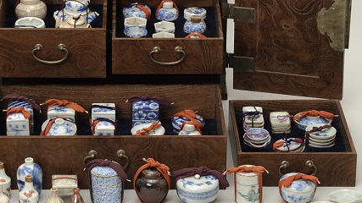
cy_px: 65
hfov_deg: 14.0
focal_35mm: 153
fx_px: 1468
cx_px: 113
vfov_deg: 7.9
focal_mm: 85
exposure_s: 1/200
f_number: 18
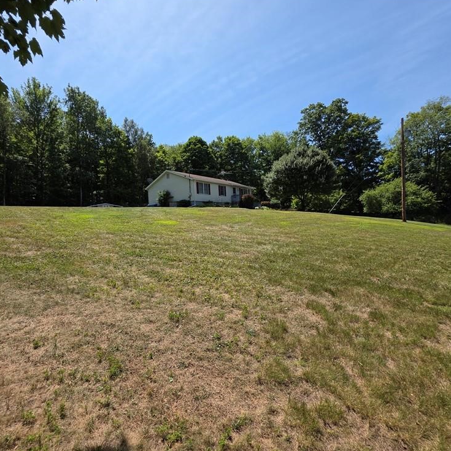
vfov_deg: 87.4
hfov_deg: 86.8
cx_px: 192
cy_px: 229
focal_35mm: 16
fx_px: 236
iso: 40
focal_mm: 2.2
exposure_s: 1/2082
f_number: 1.9
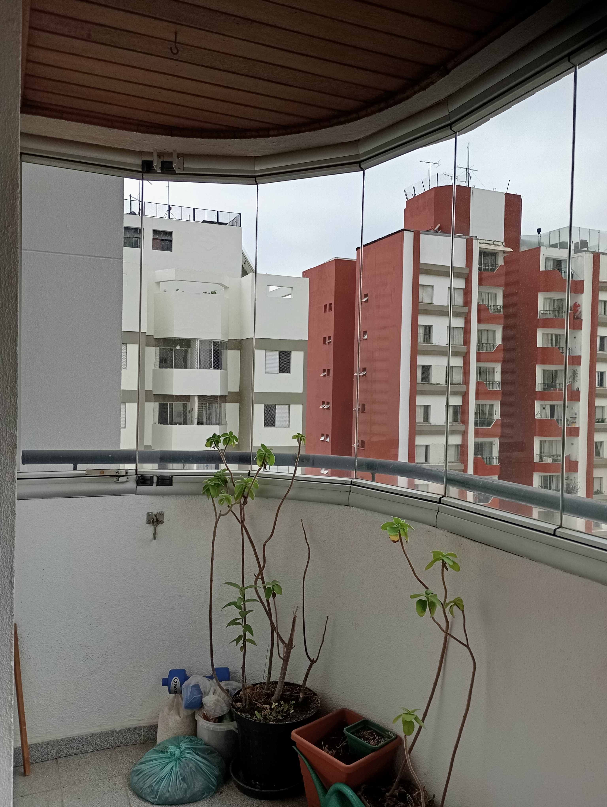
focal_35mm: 28
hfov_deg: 49.9
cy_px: 404
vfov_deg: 63.4
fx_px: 653
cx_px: 304
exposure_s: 1/142
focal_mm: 4.27
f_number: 1.8
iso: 100
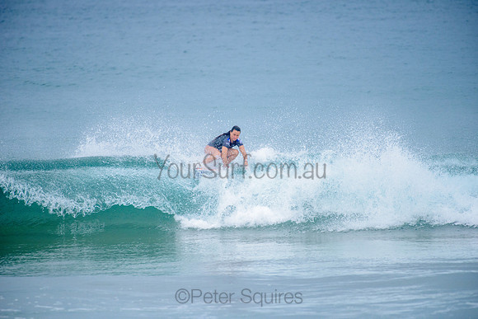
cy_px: 160
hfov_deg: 4.3
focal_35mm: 480
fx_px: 6376
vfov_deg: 2.9
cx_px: 239
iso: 720
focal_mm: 480
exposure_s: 1/2000
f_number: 5.6
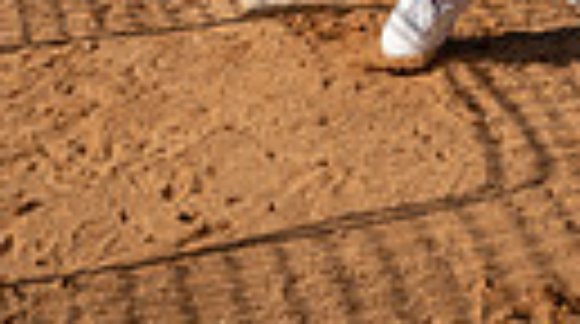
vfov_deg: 10.7
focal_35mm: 88
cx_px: 490
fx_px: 1351
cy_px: -562
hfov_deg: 23.7
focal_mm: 24
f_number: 8
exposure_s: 1/250
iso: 64
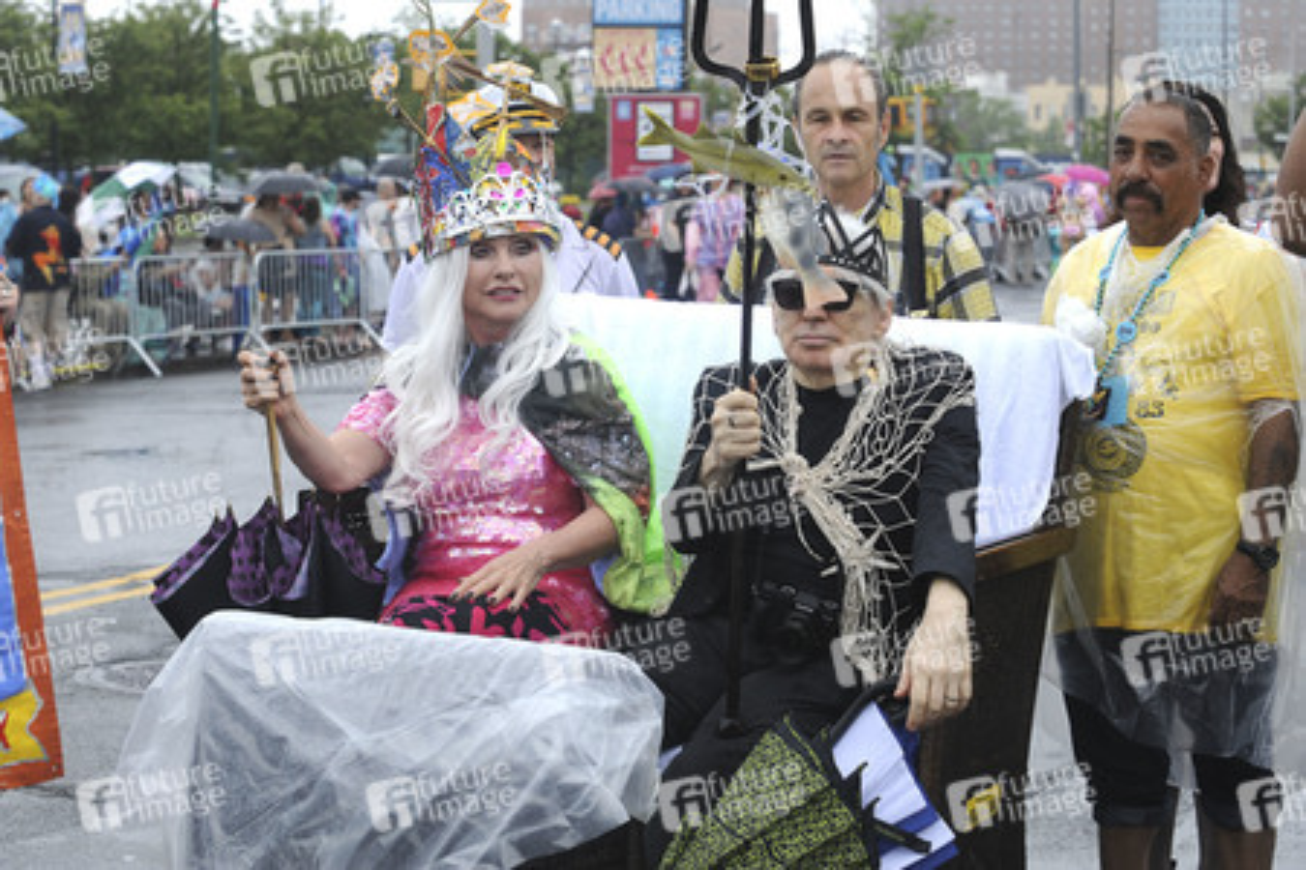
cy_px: 435
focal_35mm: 80
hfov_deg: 25.4
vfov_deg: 17.1
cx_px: 653
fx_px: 2902
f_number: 9
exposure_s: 1/400
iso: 640
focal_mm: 80
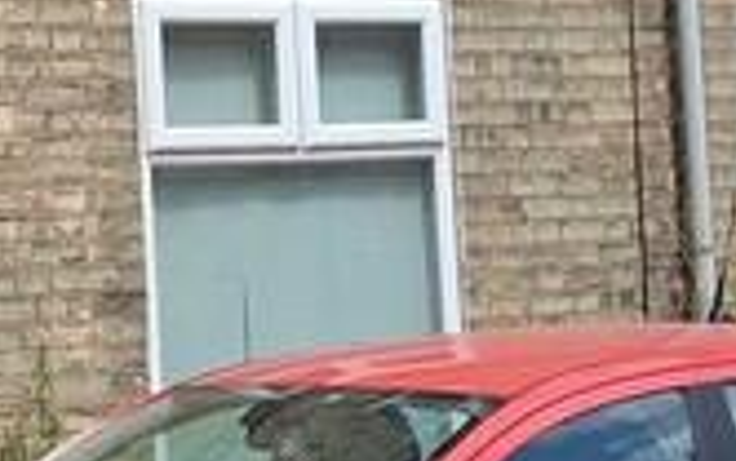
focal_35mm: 170
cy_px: -22
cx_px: -111
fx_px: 3412
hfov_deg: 12.1
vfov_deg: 7.7
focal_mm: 3.98
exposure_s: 1/544
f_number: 1.8
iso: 25
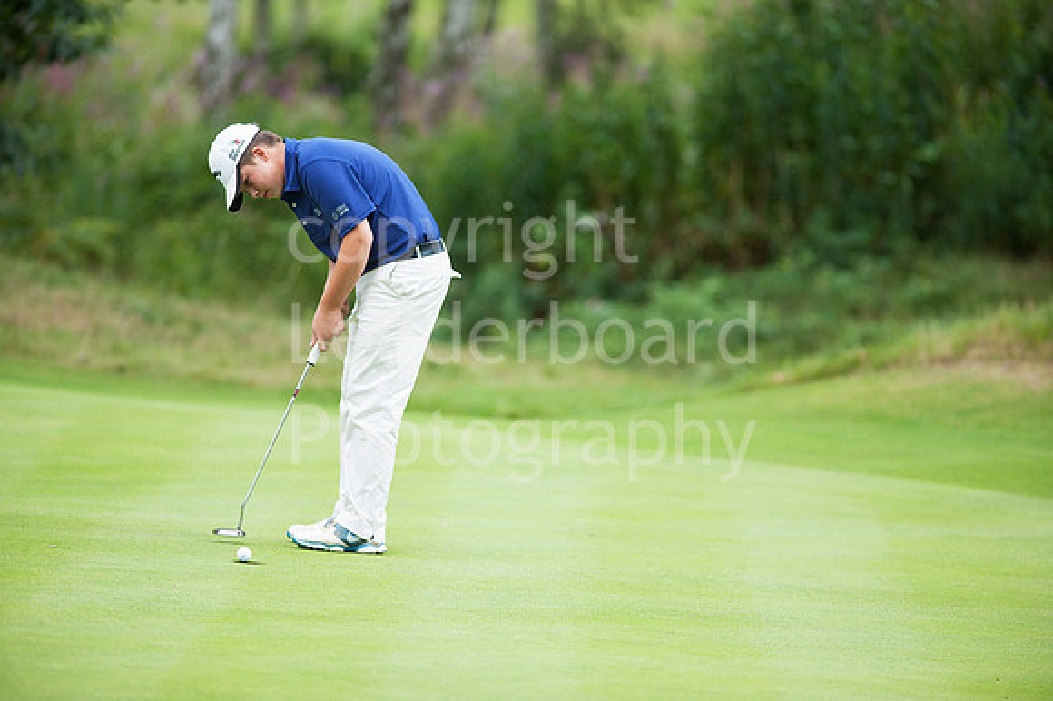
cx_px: 526
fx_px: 8770
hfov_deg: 6.9
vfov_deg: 4.6
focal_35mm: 300
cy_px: 350
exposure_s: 1/1600
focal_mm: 300
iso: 400
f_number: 4
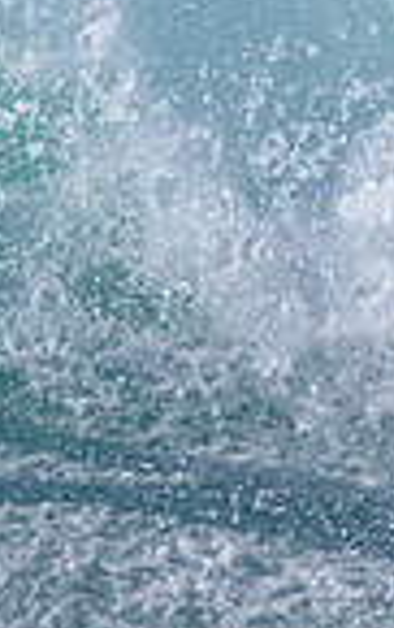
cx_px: -719
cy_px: -167
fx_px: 69837
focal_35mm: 4077
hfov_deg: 0.3
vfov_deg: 0.5
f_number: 11
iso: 720
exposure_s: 1/2000
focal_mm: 1000
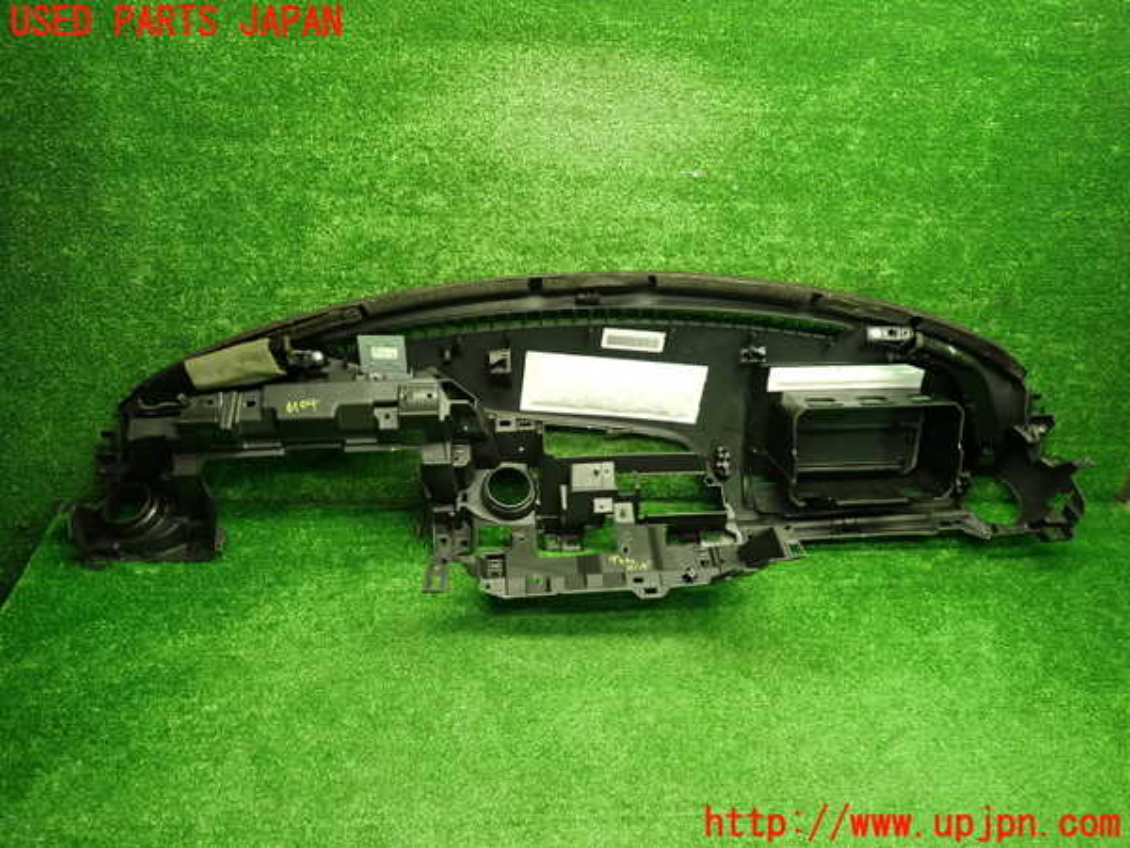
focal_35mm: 25
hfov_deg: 69.4
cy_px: 424
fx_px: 816
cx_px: 565
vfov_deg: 54.9
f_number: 2
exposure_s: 1/30
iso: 250
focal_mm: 4.5
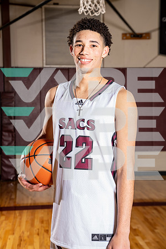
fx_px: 463
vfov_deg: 30.1
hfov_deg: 20.3
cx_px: 83
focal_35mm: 67
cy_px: 124
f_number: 5.6
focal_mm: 67
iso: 320
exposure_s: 1/250
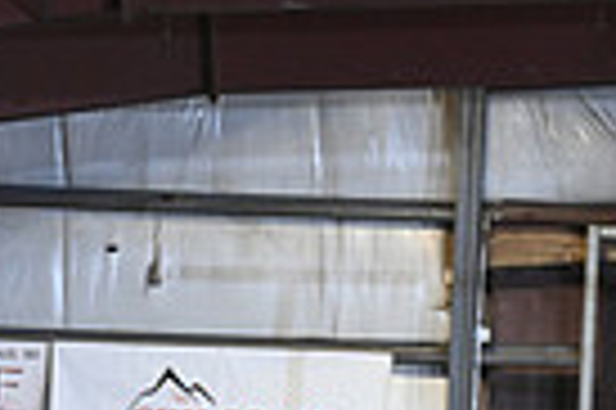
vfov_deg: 2.6
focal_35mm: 517
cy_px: 858
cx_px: -22
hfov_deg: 4.0
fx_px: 8836
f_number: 2.8
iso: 3200
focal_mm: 122
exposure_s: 1/250
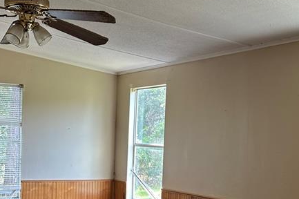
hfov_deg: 30.8
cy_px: 167
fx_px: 531
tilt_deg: -4.0
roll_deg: -0.6
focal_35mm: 64
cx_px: 71
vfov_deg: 20.9
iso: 64
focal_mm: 5.7
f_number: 1.5
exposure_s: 1/121
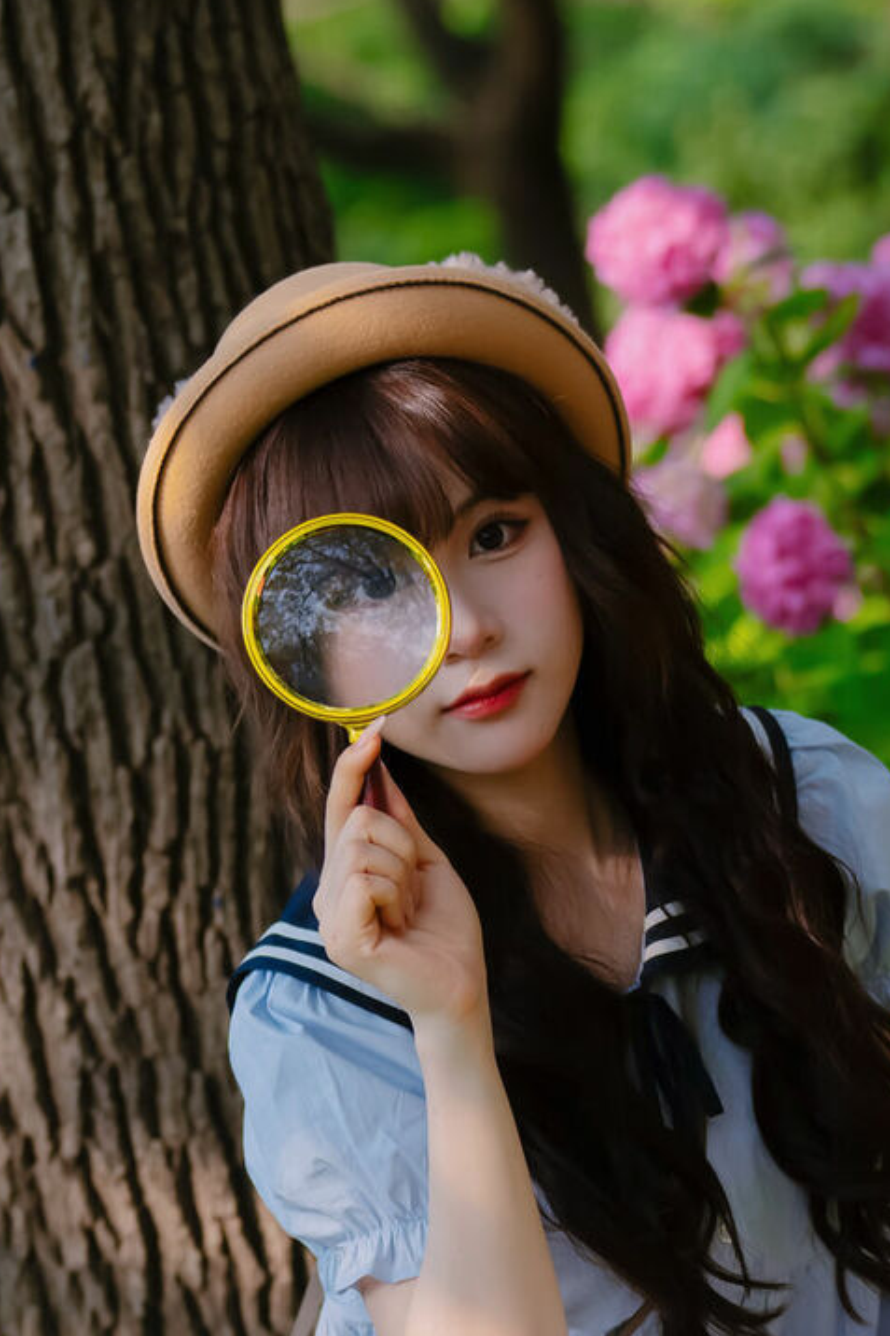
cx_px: 459
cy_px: 1104
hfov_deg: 8.9
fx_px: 5713
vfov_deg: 13.3
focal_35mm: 154
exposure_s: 1/640
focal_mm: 70
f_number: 2.8
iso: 100
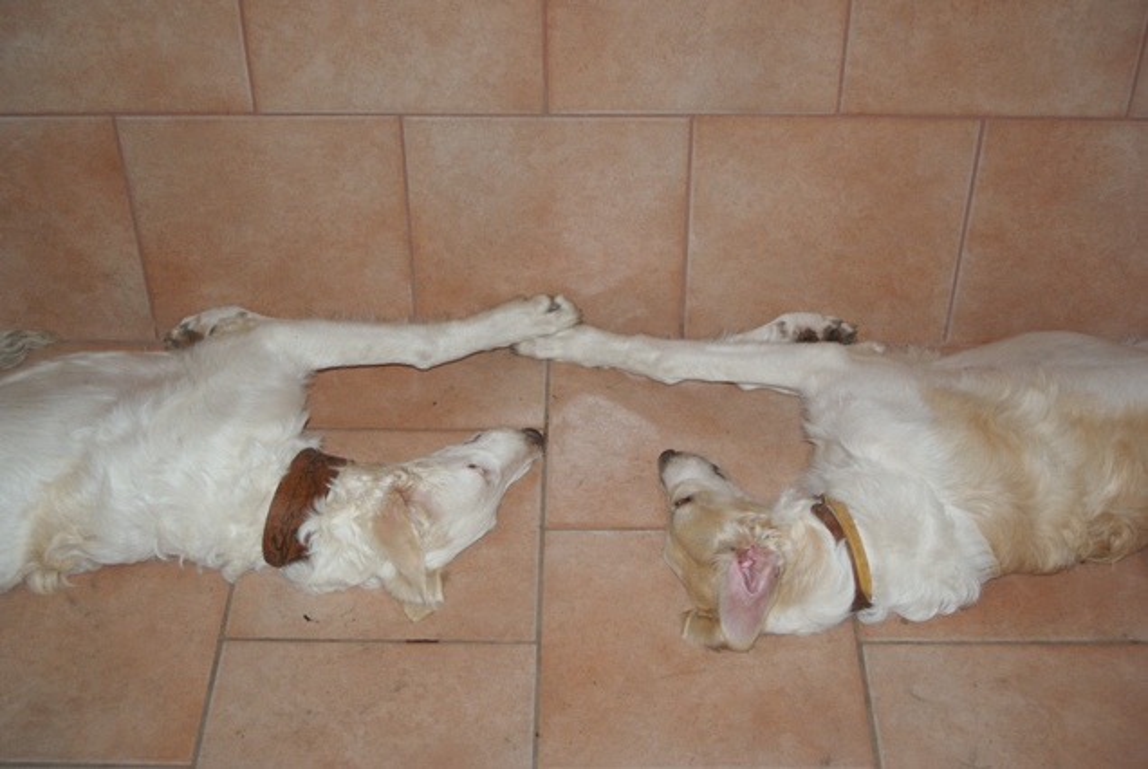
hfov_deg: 37.8
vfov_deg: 25.8
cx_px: 574
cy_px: 384
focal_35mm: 52
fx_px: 1676
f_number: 4.5
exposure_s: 1/60
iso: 400
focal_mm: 35
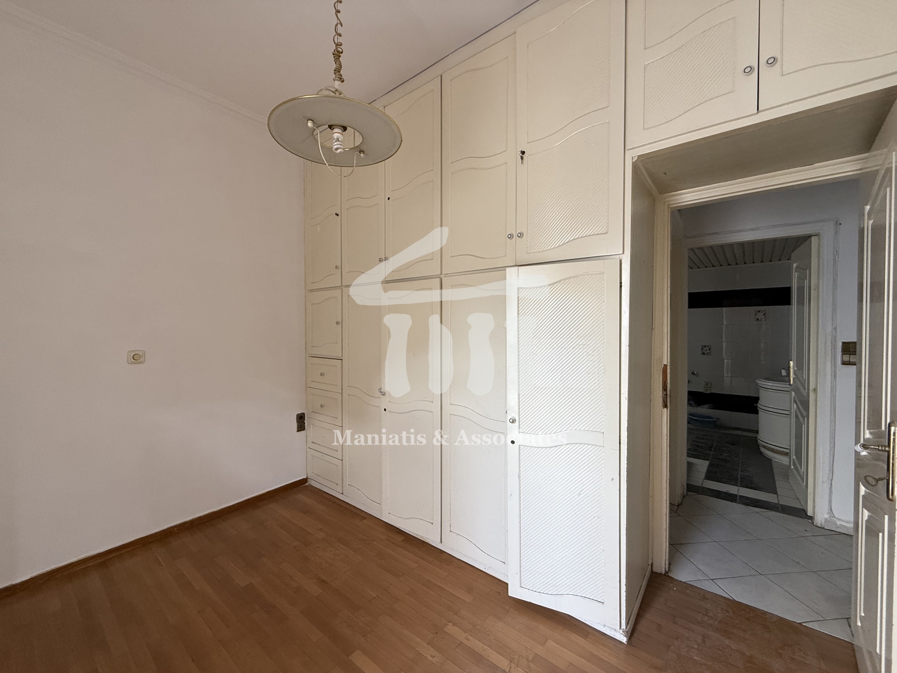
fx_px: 363
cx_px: 448
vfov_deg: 85.7
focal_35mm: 14
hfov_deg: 102.1
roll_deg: +1.0
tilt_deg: -1.1
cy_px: 336
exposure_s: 1/99
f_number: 2.2
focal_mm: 2.22
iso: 160
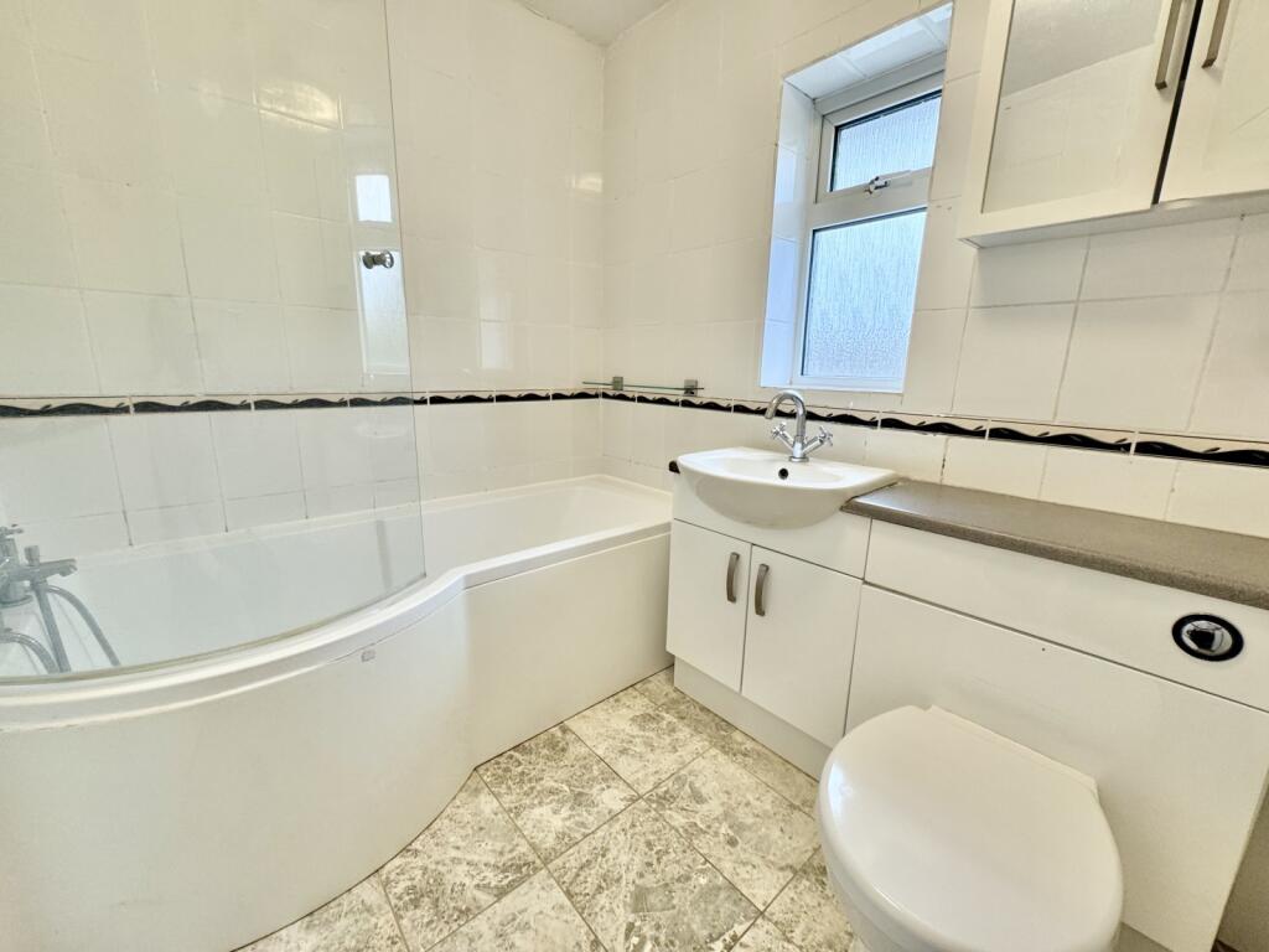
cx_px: 634
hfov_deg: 102.1
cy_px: 476
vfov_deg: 85.7
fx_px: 513
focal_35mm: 14
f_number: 2.2
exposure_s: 1/100
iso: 160
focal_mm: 2.22
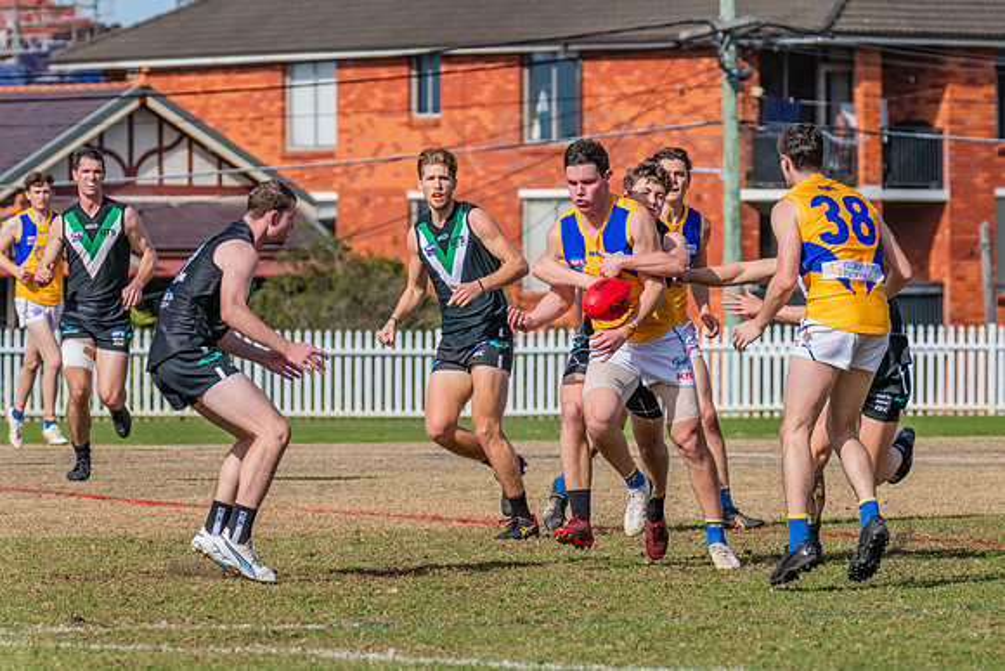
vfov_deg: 3.7
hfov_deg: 5.5
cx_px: 567
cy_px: 309
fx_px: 10492
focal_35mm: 376
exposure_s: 1/1600
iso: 800
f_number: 10
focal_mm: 320
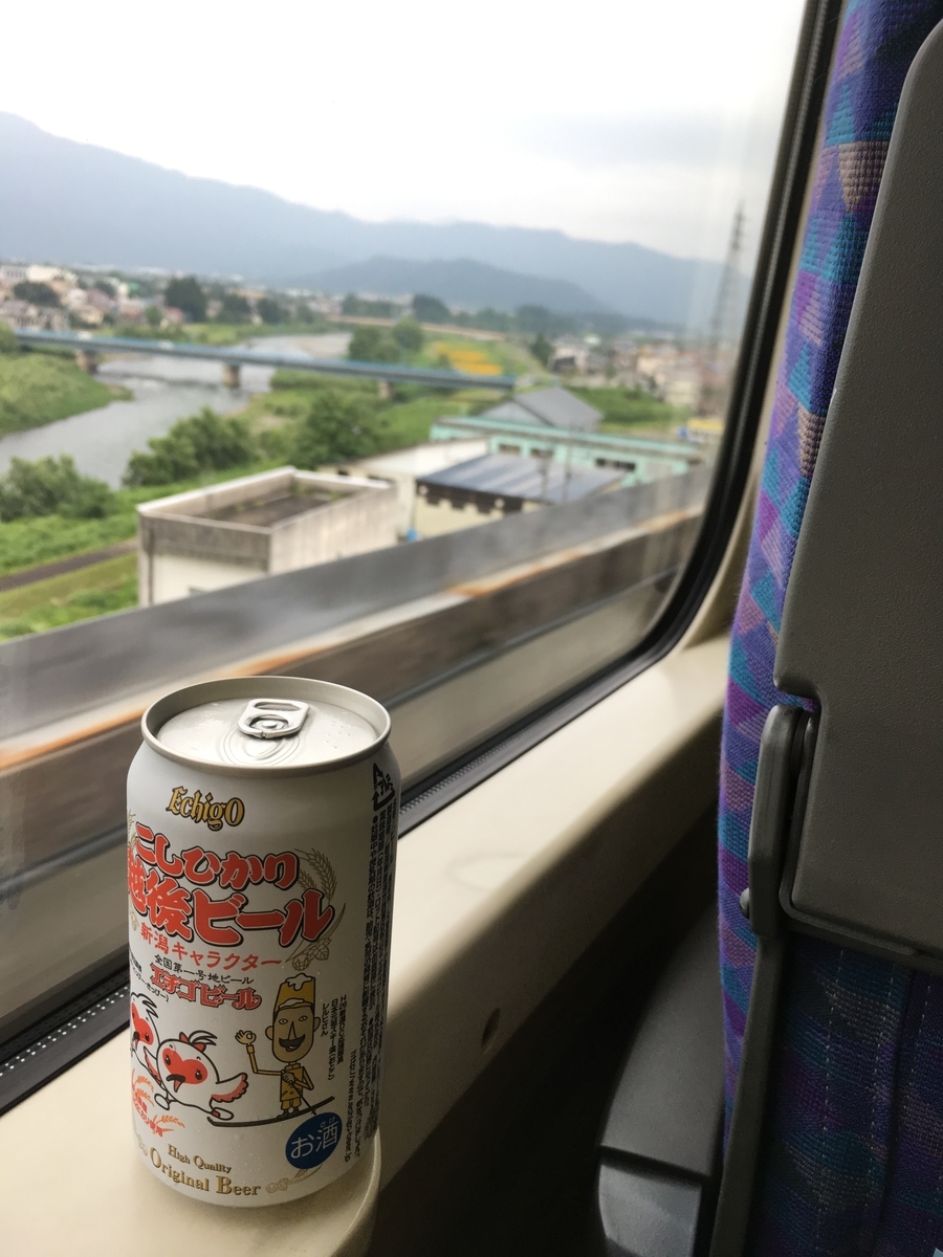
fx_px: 1053
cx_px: 472
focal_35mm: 29
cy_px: 628
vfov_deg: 61.7
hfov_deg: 48.2
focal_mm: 4.15
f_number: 2.2
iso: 40
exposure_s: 1/120
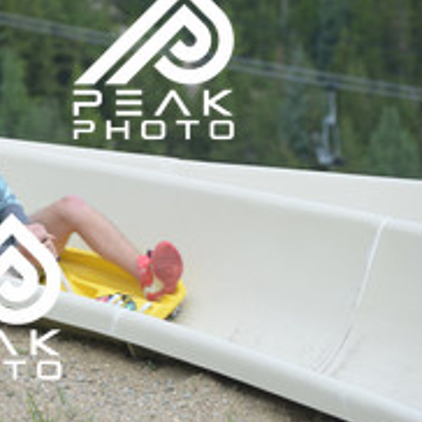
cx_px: -9
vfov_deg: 4.8
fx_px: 5020
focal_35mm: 364
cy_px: 282
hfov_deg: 4.8
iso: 450
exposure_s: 1/640
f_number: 6.3
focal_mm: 195
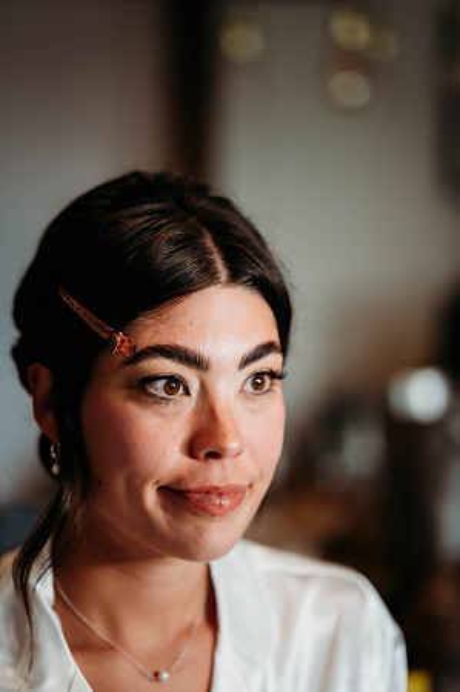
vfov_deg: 23.9
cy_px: 346
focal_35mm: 85
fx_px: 1633
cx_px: 230
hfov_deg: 16.0
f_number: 1.8
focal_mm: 85
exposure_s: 1/200
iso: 220
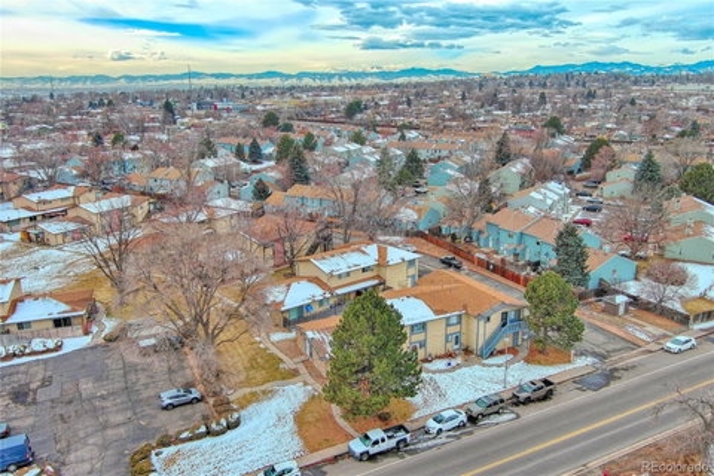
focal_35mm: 29
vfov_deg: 45.0
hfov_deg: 63.7
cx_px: 357
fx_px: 575
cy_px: 238
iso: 100
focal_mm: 10.6
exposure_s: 1/1115
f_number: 2.8
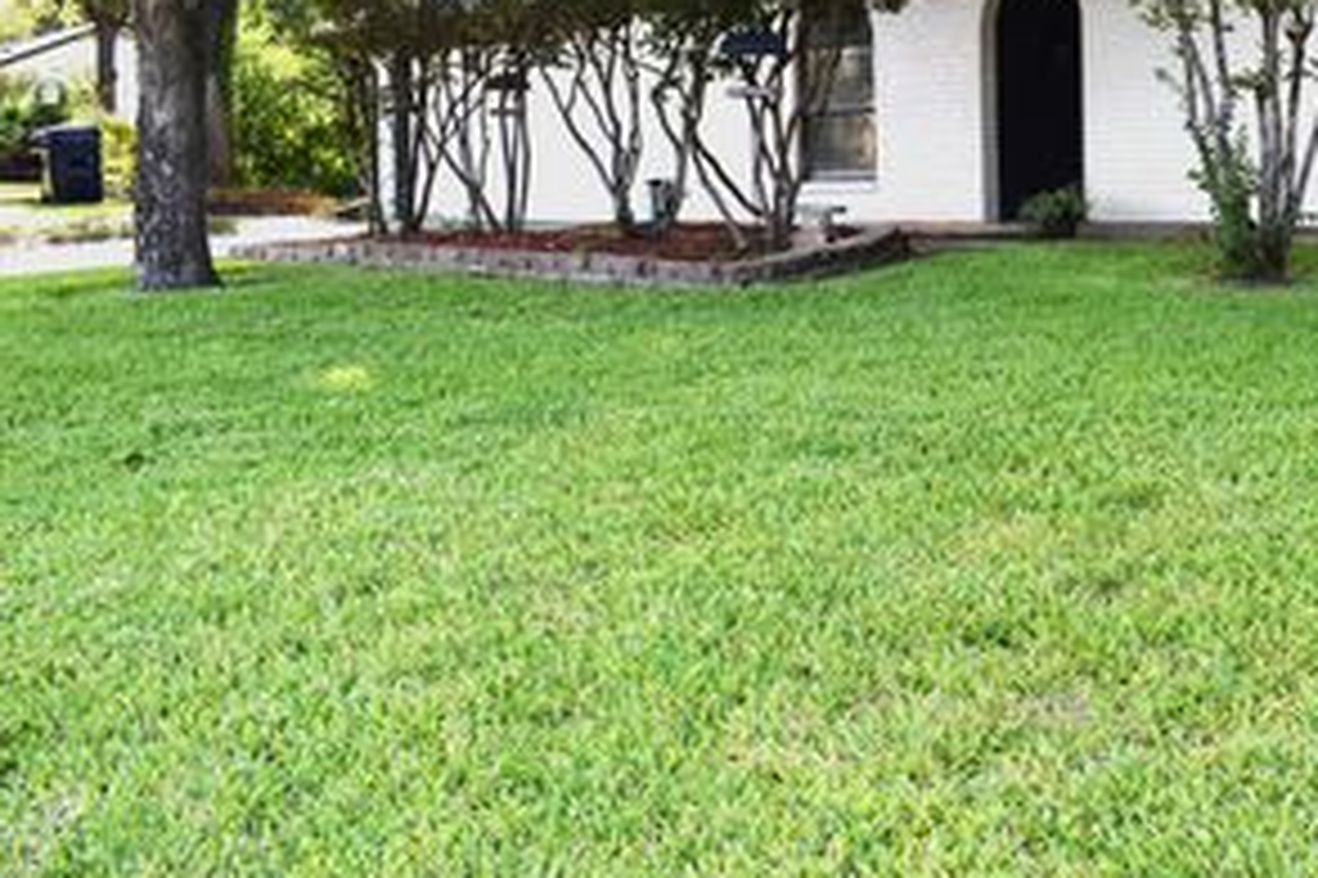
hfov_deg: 40.4
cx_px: 1120
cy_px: 146
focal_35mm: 46
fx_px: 1683
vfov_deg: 28.4
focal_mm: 18
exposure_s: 1/250
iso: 200
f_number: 6.3
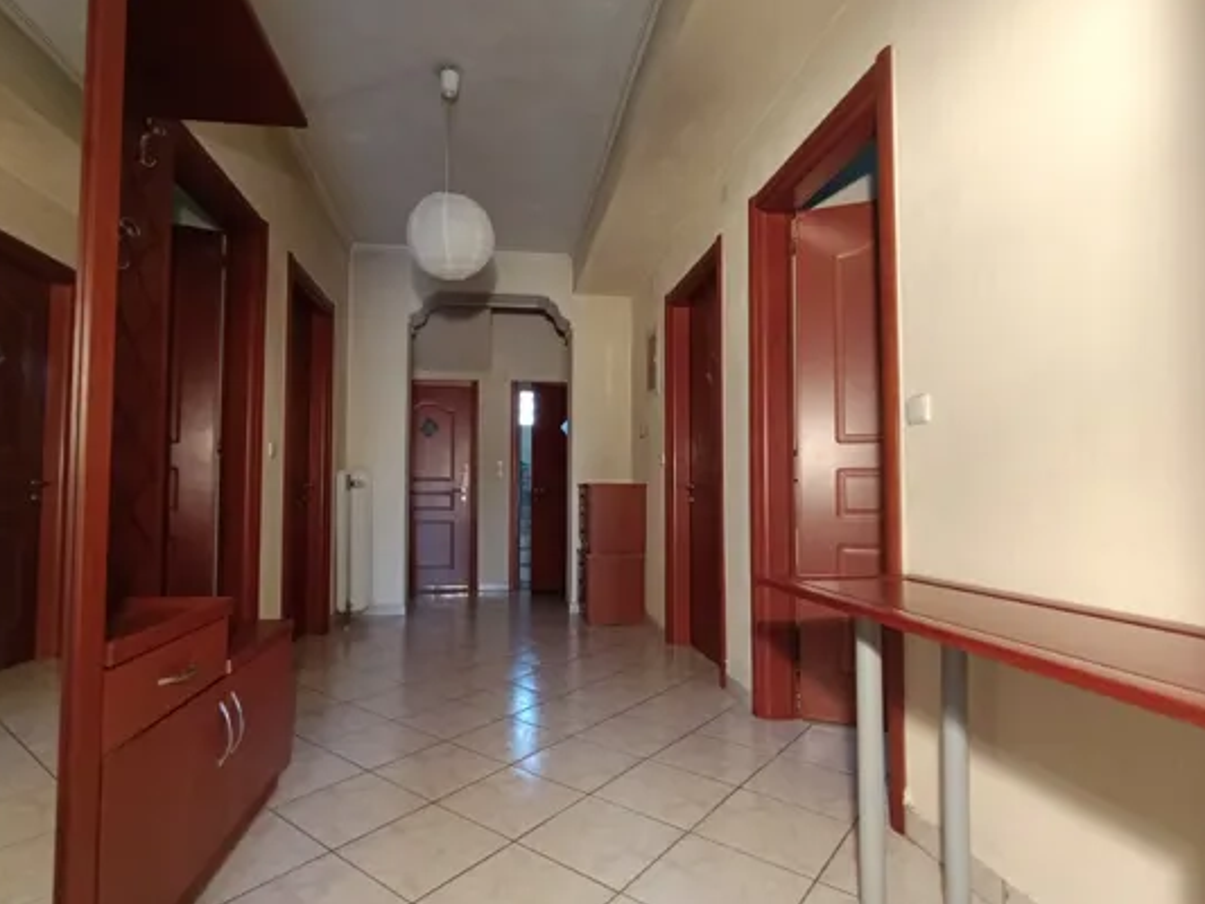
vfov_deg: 71.6
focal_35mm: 18
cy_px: 463
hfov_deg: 87.5
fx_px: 627
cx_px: 549
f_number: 2.2
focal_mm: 1.65
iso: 320
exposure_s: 1/100
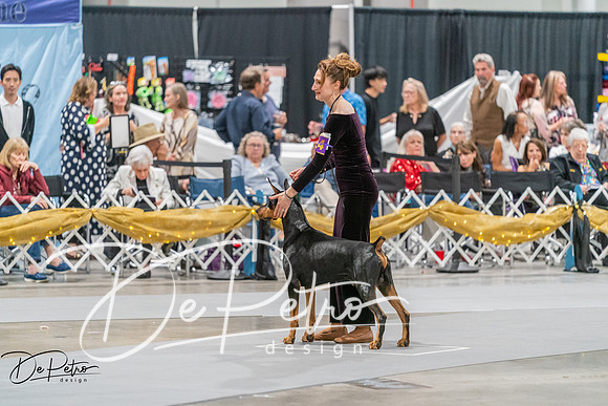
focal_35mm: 200
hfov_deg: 10.3
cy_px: 203
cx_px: 304
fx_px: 3378
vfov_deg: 6.9
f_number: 2.8
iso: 6400
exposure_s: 1/250
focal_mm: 200
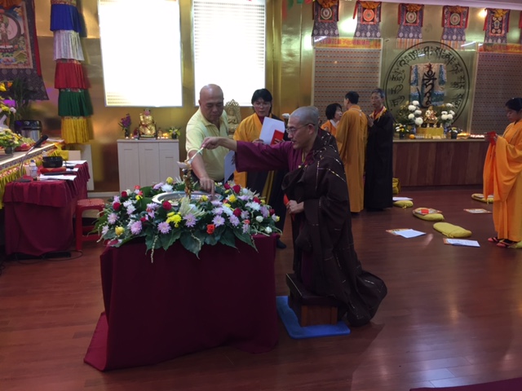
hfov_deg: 61.7
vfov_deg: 48.2
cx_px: 261
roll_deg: -2.6
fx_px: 437
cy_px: 196
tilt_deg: -11.9
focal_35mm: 29
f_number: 2.2
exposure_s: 1/33
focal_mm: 4.15
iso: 100
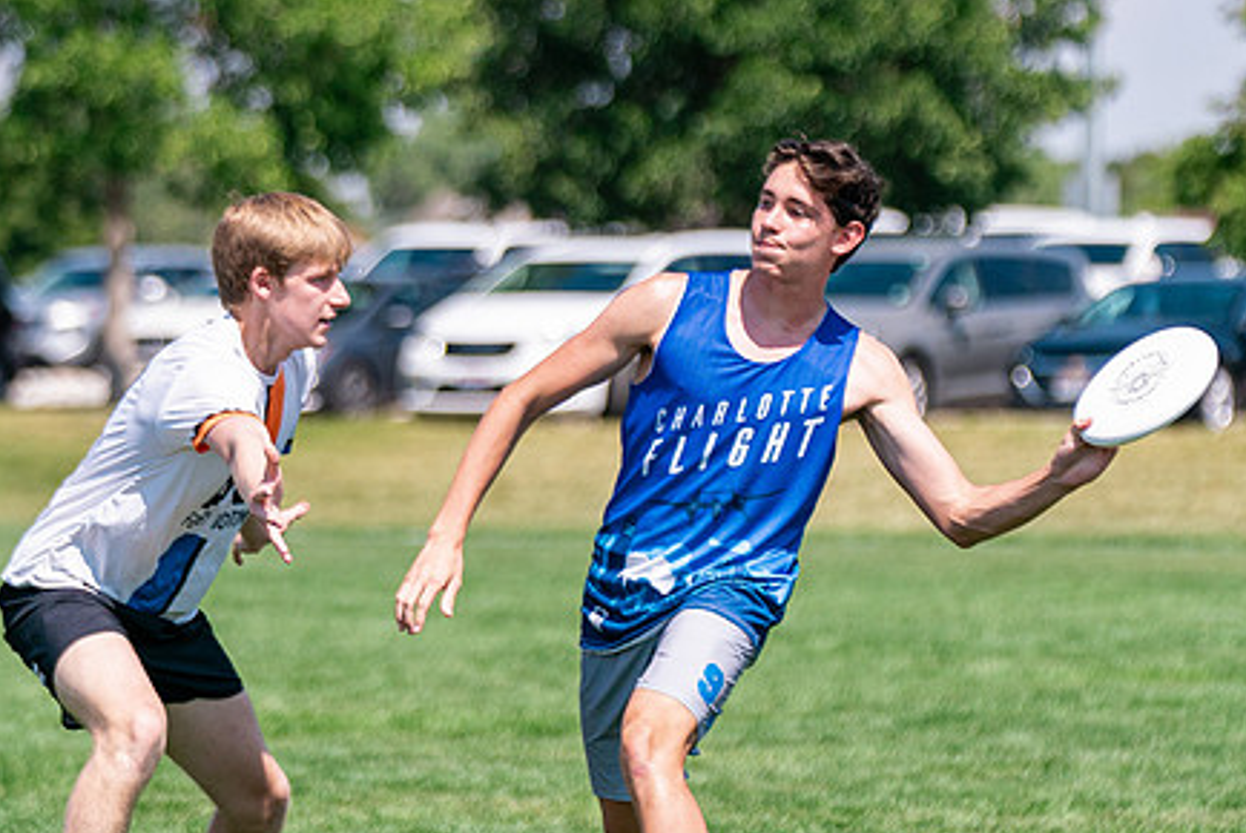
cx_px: 683
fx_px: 9455
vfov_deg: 5.0
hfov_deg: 7.5
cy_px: 468
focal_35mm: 273
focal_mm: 136
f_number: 2.8
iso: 320
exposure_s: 1/6400
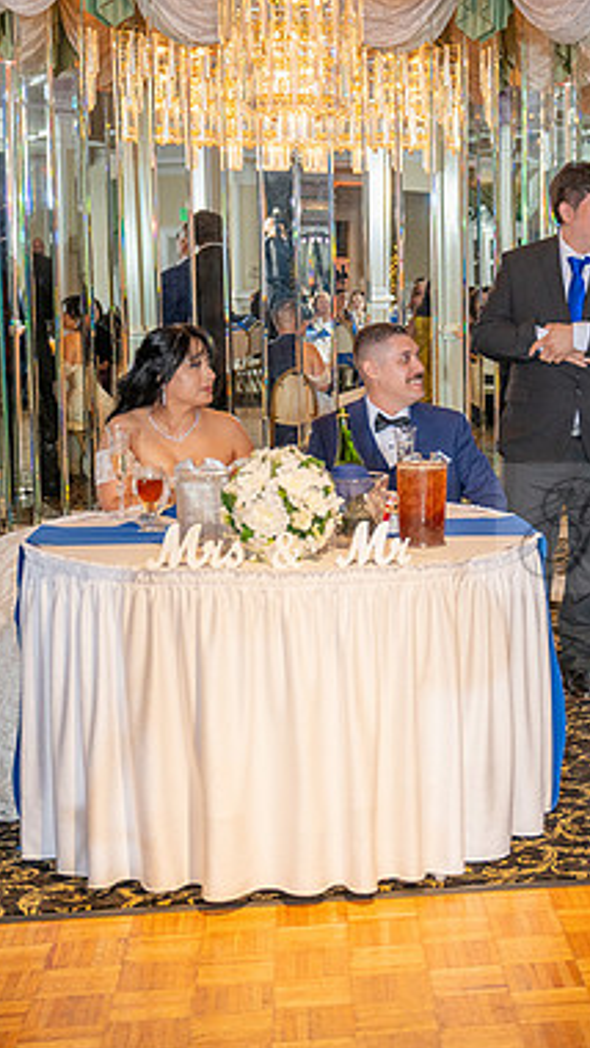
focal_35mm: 64
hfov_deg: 17.8
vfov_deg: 32.8
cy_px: 528
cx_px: 736
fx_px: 1778
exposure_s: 1/160
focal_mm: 40
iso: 640
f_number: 2.8
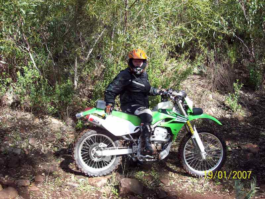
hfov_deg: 42.1
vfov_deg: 32.2
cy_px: 100
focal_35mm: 45
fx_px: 344
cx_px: 132
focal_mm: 7.6
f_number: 3
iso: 80
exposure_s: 1/332
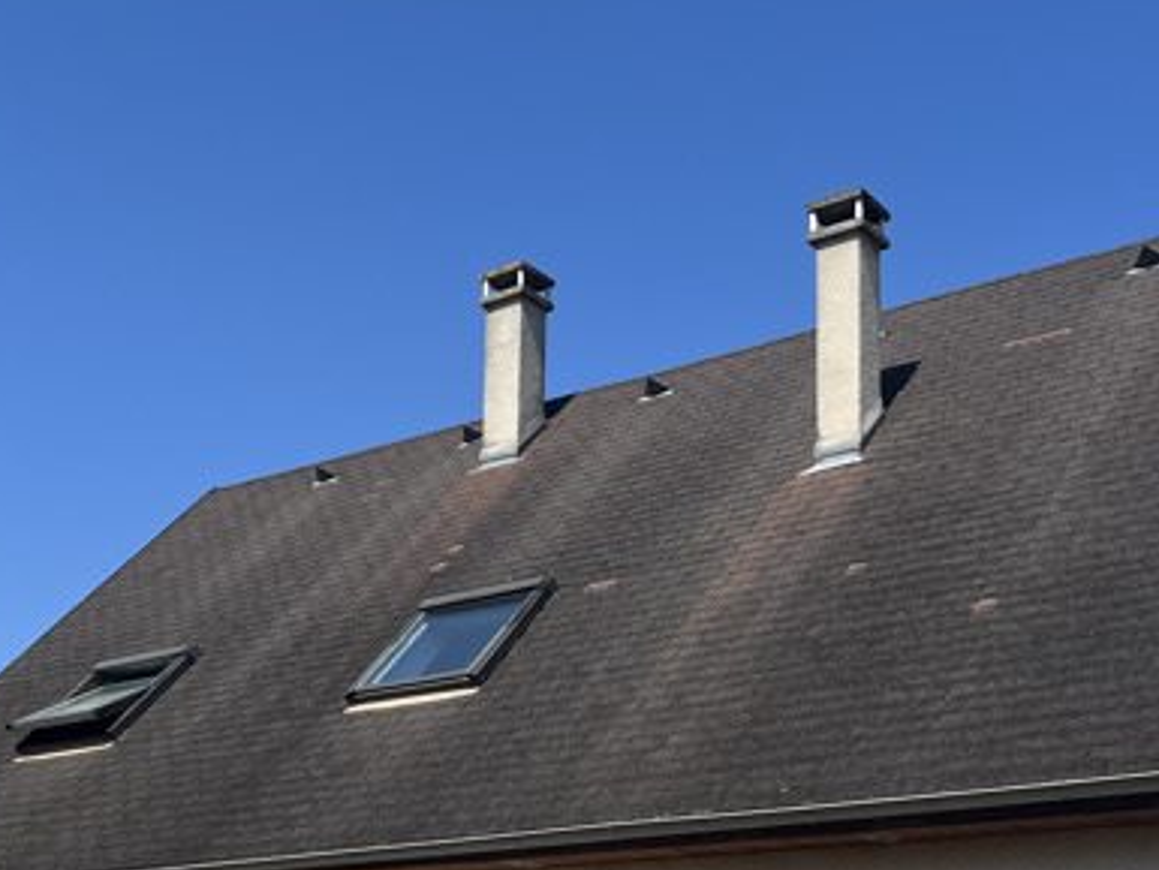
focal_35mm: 54
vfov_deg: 26.0
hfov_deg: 35.5
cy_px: 816
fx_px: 1809
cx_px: 536
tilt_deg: +7.7
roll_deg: -1.1
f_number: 1.6
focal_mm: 5.1
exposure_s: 1/4651
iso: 50
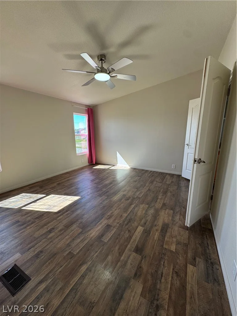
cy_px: 158
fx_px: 128
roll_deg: +0.4
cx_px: 118
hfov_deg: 85.7
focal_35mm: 14
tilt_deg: -11.5
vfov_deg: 102.1
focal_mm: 2.22
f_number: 2.2
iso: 50
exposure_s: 1/99
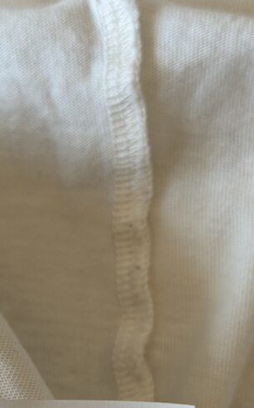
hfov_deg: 12.3
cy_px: 356
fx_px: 1175
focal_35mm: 106
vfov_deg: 19.3
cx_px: 54
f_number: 1.78
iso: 80
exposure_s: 1/100
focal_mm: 6.76
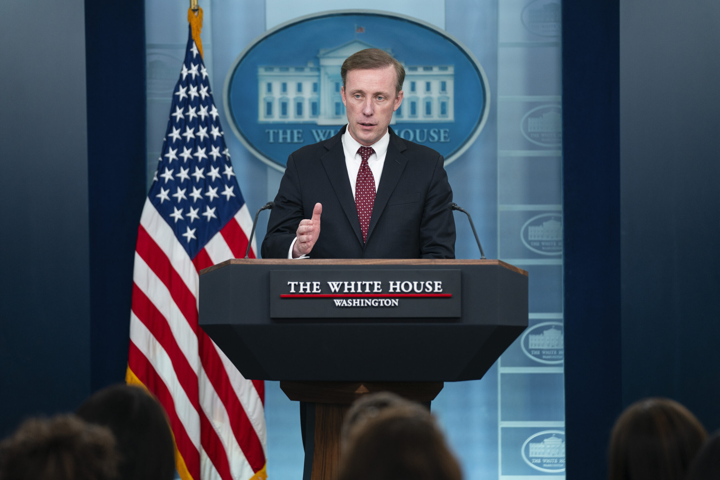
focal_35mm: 142
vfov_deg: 9.7
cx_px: 360
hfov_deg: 14.4
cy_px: 240
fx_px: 2840
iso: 1000
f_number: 2.8
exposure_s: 1/400
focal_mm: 142
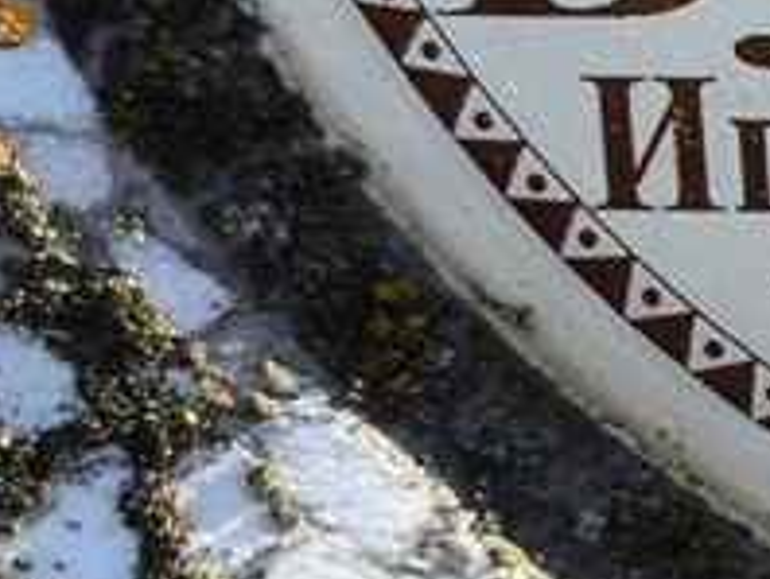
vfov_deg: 7.4
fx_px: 4499
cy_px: 284
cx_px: 1293
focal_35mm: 202
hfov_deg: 9.4
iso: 50
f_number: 1.7
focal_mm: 4.71
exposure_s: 1/499
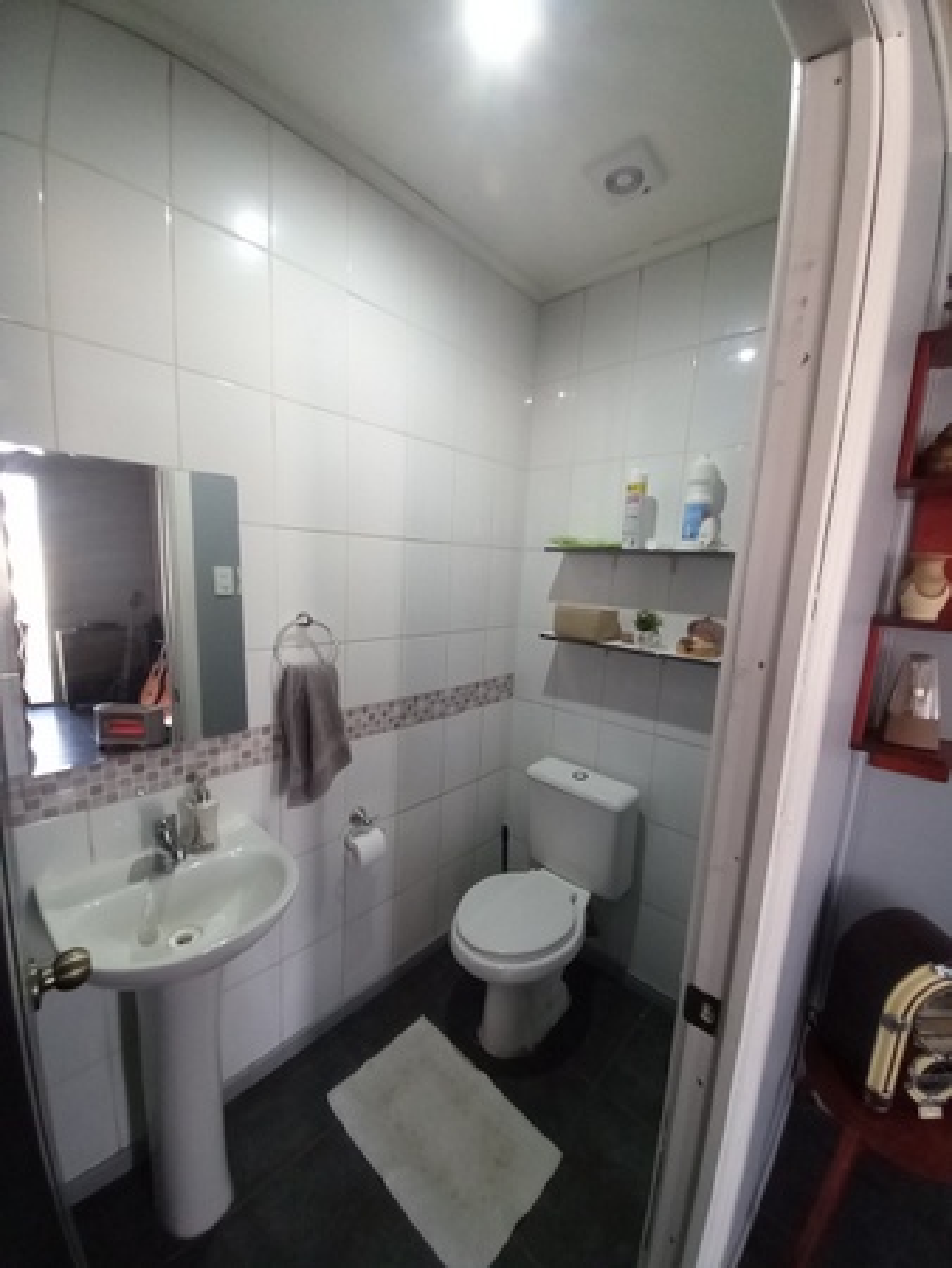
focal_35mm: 13
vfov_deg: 106.2
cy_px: 634
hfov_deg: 90.0
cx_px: 476
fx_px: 476
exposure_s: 1/30
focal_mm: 1.13
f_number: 2.2
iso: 200
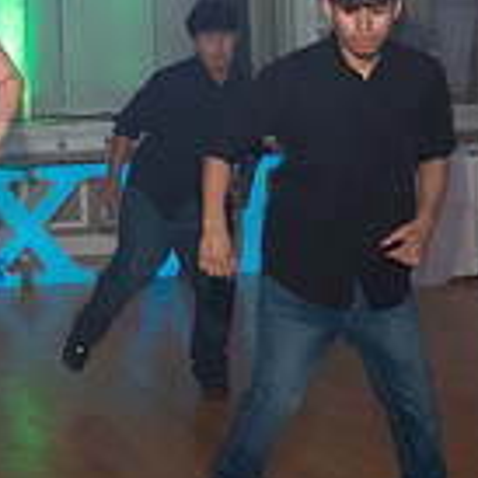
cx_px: -190
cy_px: 140
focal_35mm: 105
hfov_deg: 15.5
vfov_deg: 16.5
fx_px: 1640
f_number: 3.5
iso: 800
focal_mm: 25
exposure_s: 1/80
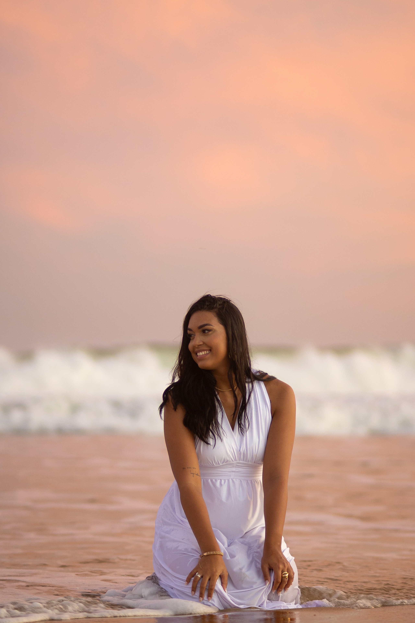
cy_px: 312
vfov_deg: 16.1
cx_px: 208
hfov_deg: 10.8
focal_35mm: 128
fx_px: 2205
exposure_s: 1/160
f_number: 1.8
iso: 250
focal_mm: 85
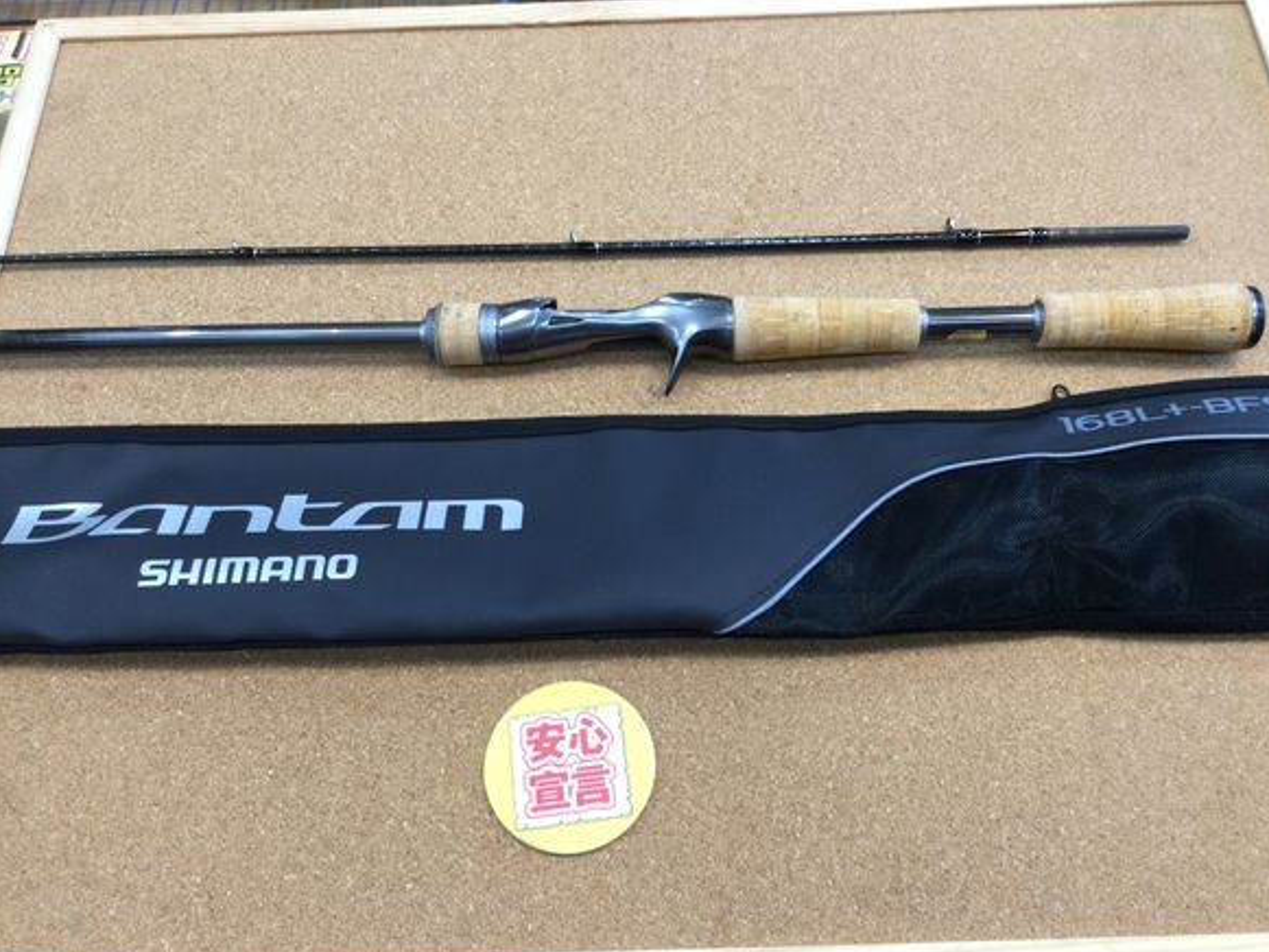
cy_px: 489
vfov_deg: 44.2
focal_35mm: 32
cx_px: 653
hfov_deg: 56.8
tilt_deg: -63.3
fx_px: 1173
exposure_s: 1/30
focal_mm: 3.3
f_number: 2.4
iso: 50
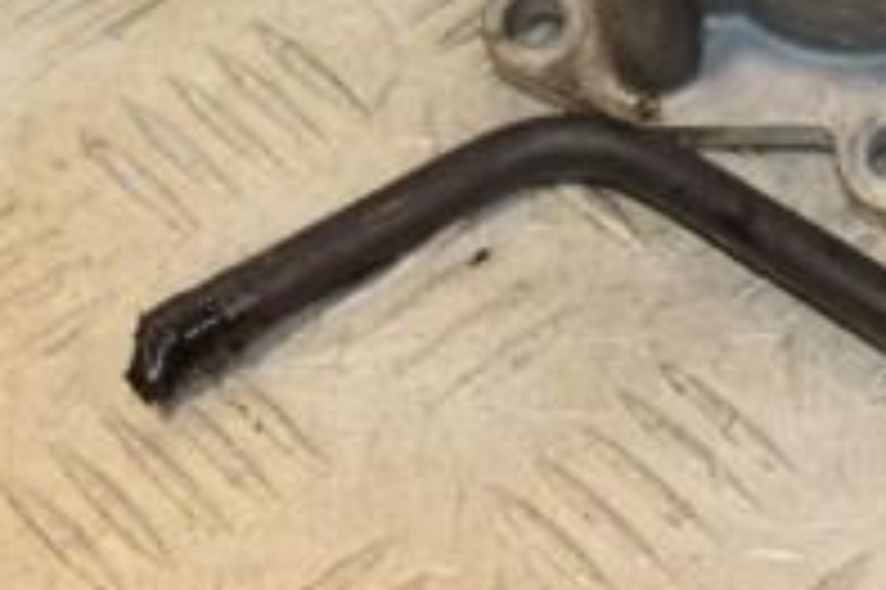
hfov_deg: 14.7
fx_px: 3369
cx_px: 895
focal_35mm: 137
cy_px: -207
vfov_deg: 9.8
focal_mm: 30
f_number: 7.1
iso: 800
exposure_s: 1/200
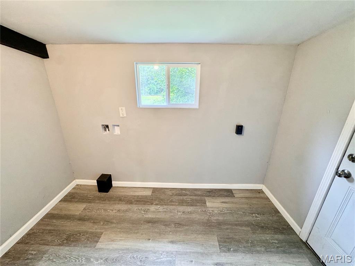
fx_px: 144
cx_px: 178
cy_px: 133
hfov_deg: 102.1
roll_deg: -0.7
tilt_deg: -20.3
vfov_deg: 85.7
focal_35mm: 14
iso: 160
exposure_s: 1/60
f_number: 2.2
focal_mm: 2.22
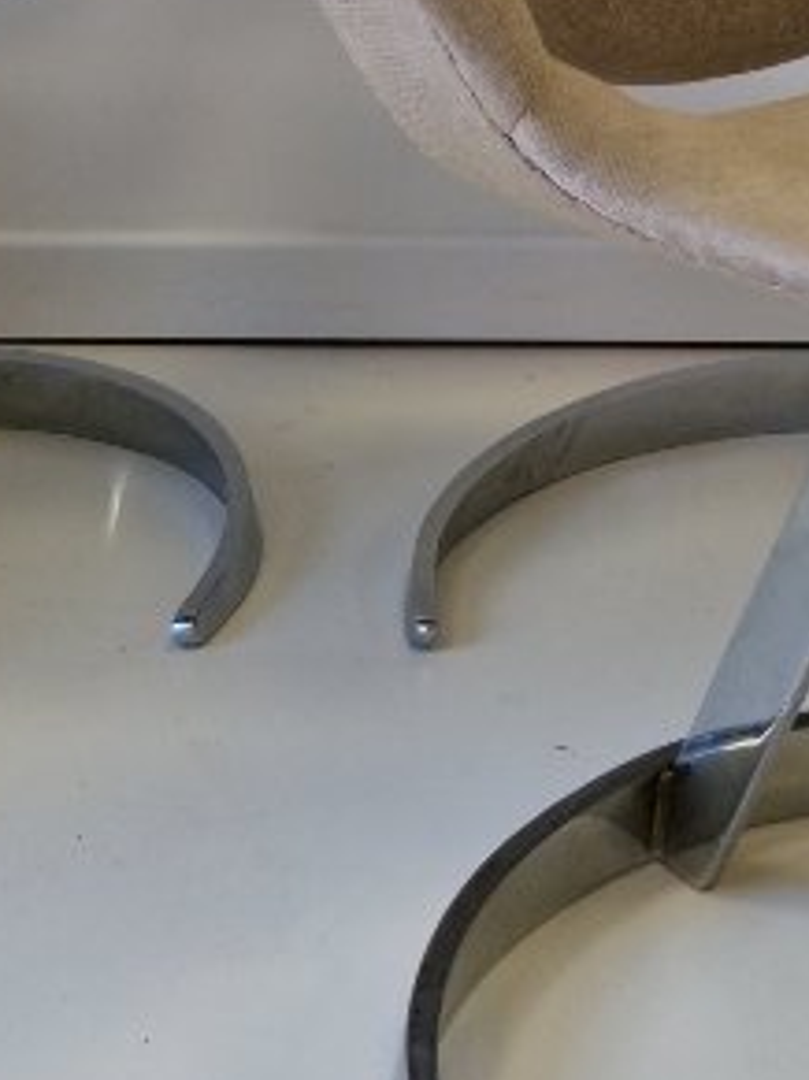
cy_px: -560
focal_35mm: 95
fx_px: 2962
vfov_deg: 18.3
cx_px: 905
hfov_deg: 15.1
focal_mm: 5.4
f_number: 1.8
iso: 50
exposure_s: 1/100
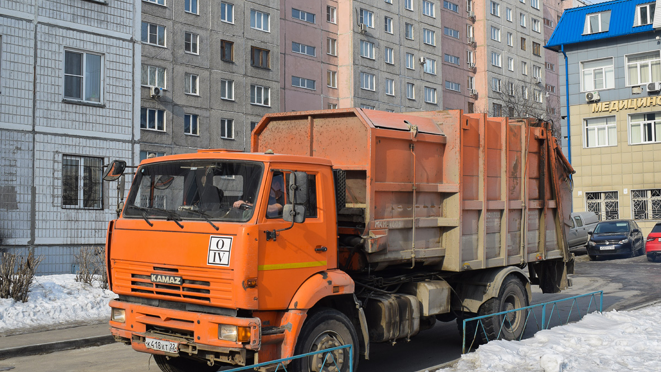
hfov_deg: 51.0
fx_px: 693
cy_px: 198
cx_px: 331
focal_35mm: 40
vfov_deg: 30.0
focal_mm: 25
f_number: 9
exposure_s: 1/320
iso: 200
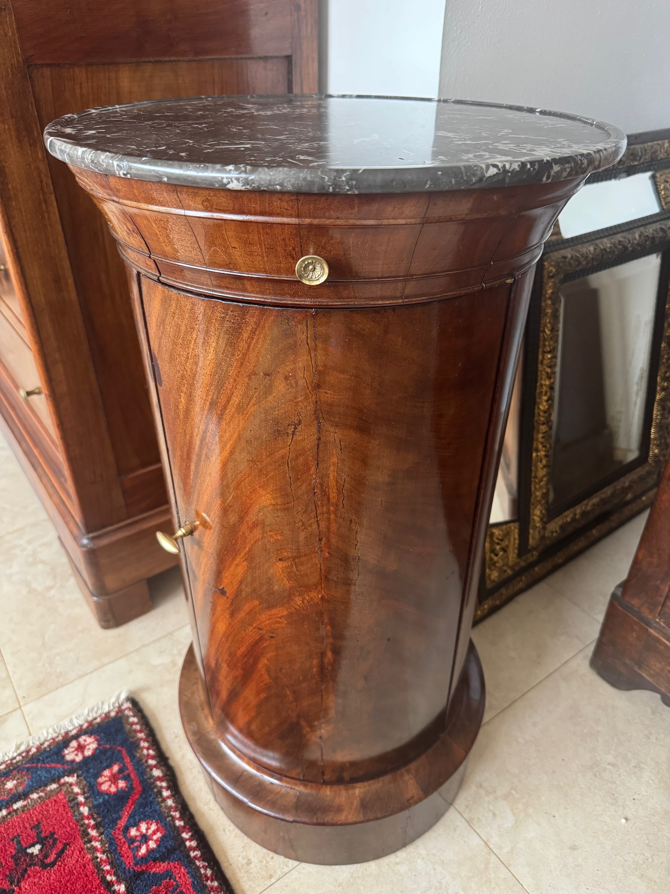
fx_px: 619
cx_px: 335
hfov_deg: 56.8
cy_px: 447
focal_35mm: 24
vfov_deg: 71.6
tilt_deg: -33.8
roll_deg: +0.5
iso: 640
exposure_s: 1/60
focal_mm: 6.76
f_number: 1.78
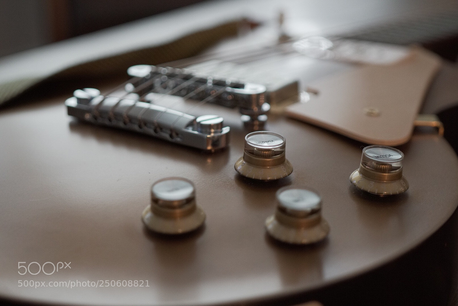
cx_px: 229
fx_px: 955
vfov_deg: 18.2
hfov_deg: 27.0
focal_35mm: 75
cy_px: 153
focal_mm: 50
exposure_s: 1/200
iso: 2000
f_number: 2.8
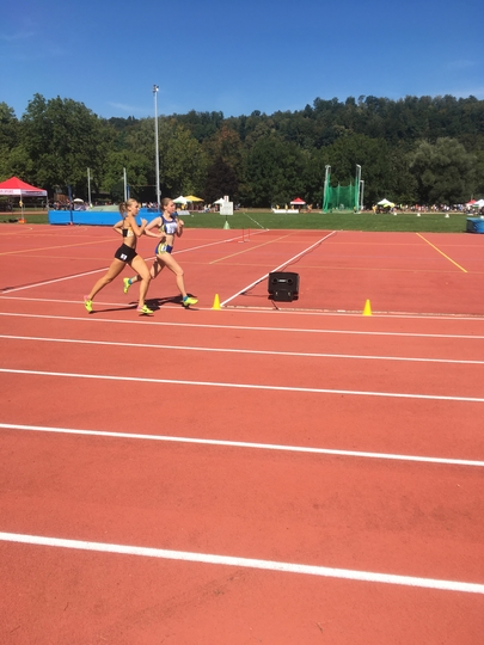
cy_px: 322
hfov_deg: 48.2
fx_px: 541
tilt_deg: -13.6
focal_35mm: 29
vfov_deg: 61.7
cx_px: 242
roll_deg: -0.7
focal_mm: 4.15
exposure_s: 1/1538
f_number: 2.2
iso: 25
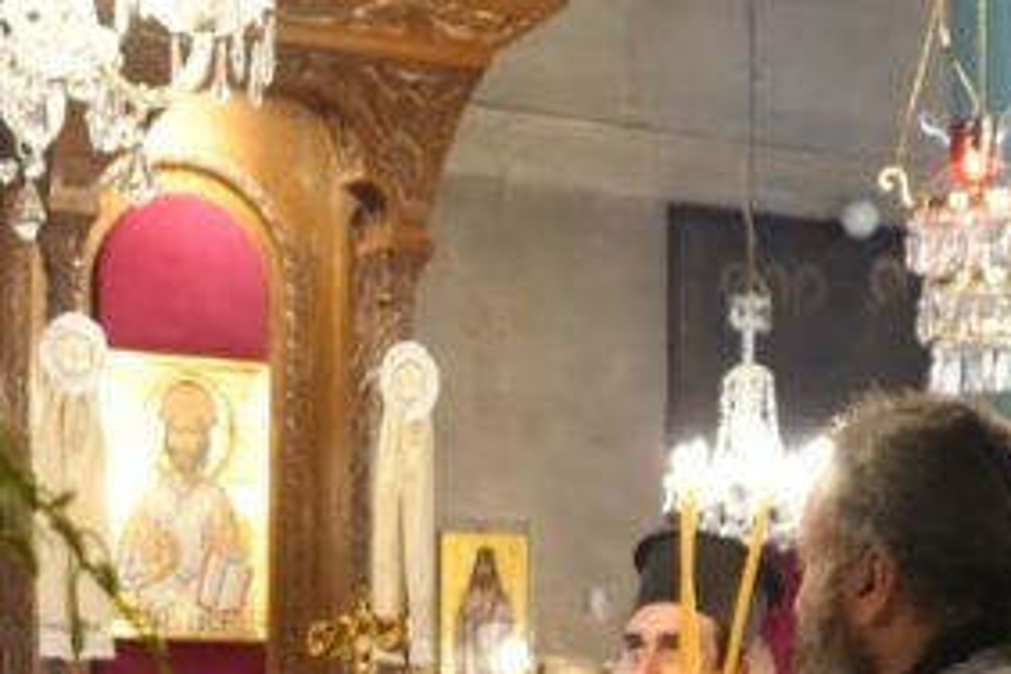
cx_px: 172
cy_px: 1167
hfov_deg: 18.5
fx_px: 3061
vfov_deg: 11.7
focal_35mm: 109
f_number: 4
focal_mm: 30
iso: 6400
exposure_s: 1/160
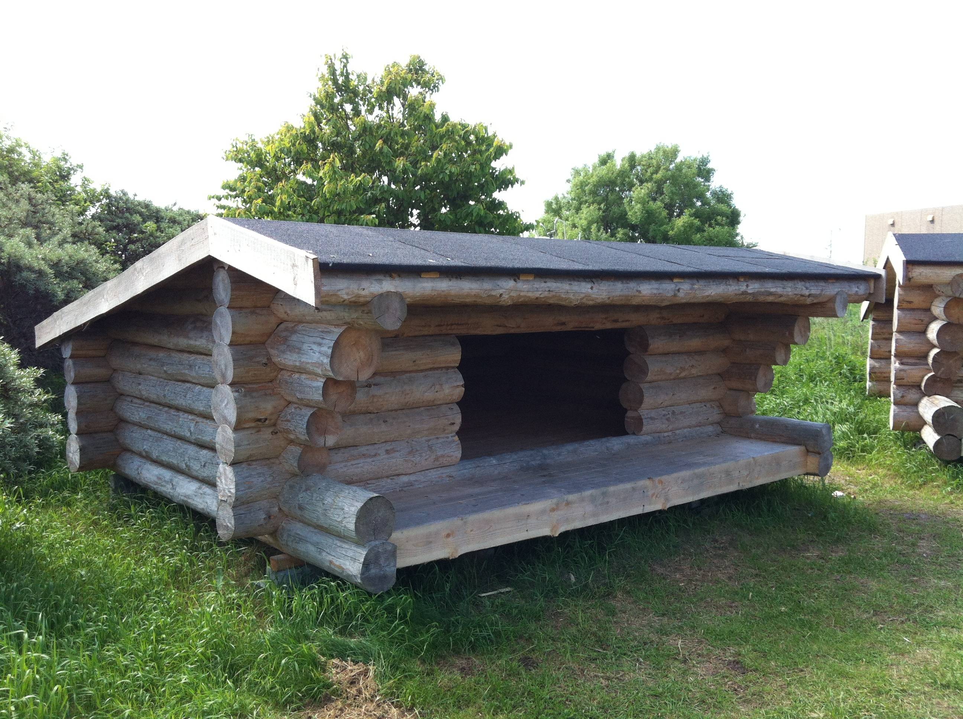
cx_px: 482
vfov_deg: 40.6
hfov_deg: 52.7
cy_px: 360
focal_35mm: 35
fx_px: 972
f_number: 2.8
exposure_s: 1/260
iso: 80
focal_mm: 3.85
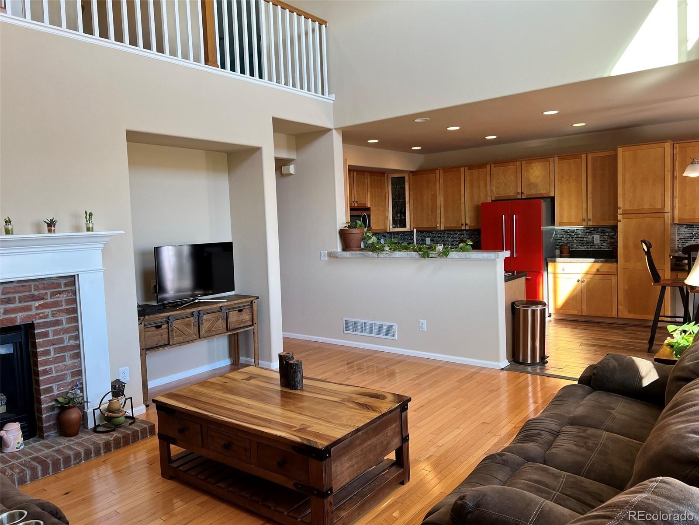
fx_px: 525
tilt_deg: -4.3
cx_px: 350
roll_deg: +1.9
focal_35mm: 26
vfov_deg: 53.1
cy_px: 262
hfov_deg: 67.3
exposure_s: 1/120
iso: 64
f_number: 1.5
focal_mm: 5.7
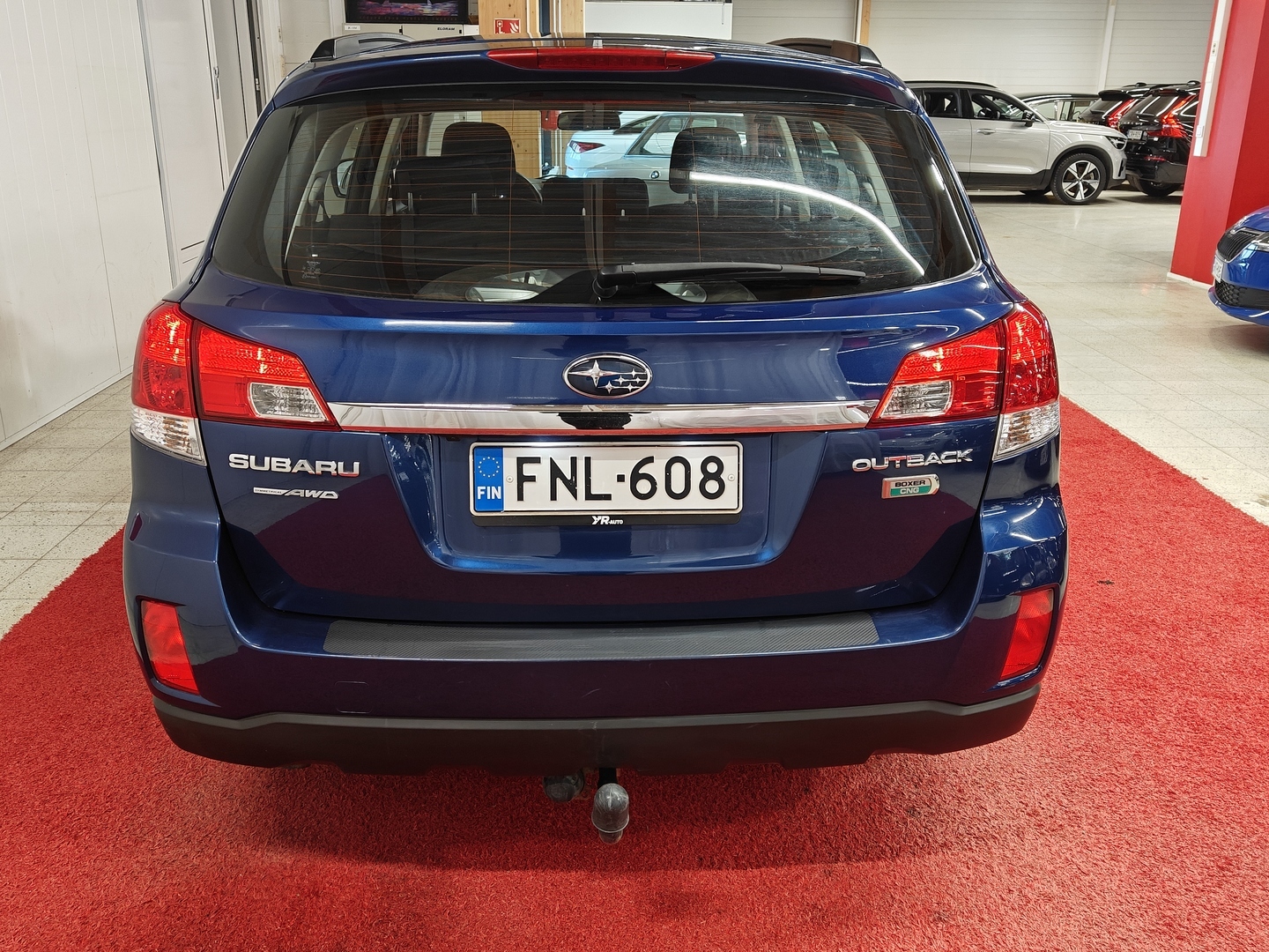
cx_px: 634
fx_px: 1136
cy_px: 476
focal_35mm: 31
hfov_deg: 58.4
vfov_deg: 45.4
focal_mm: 5.59
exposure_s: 1/50
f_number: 1.8
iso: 80
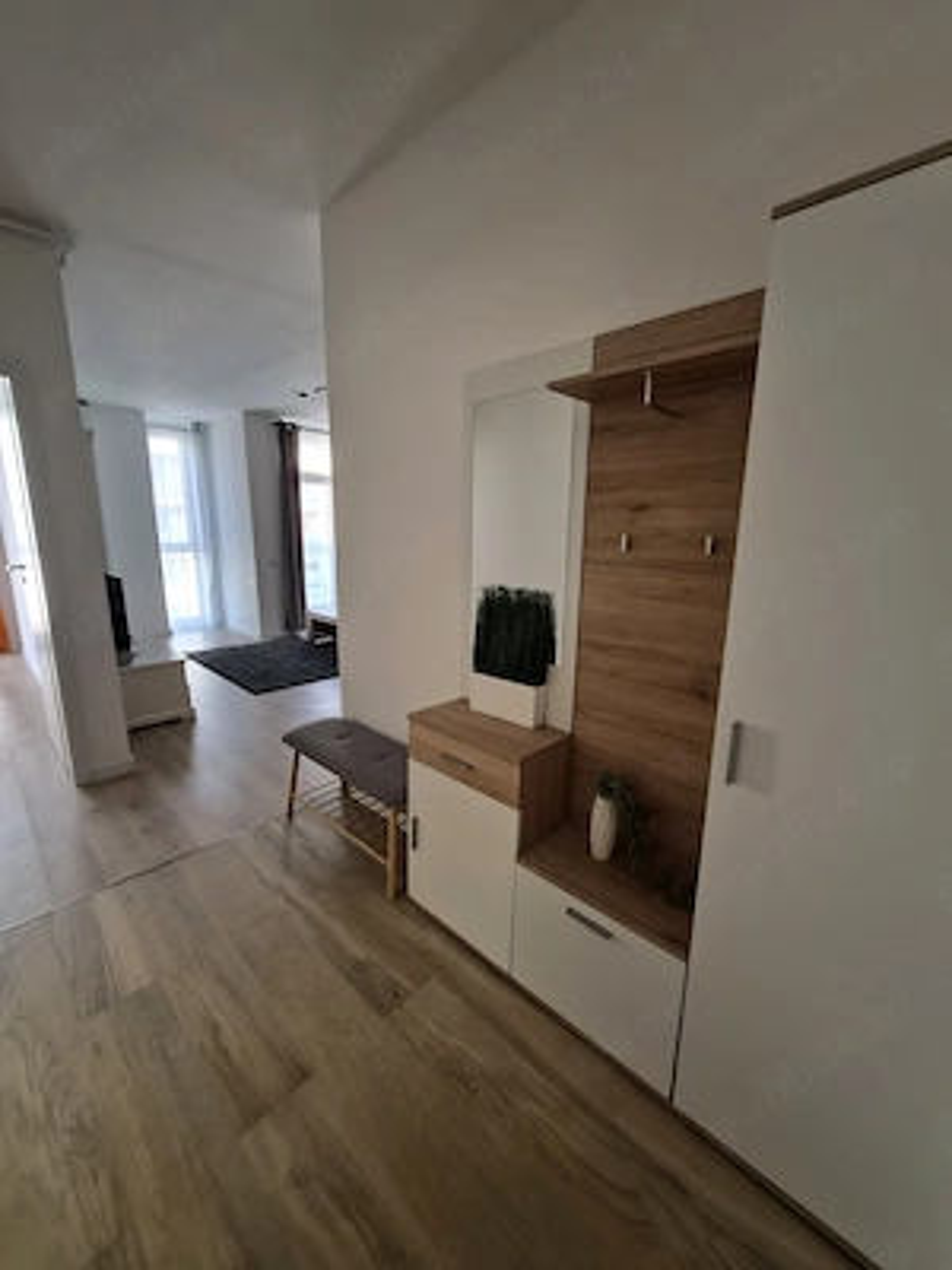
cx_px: 476
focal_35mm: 13
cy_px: 635
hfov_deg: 89.9
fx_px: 477
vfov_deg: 106.2
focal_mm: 1.7
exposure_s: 1/50
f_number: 2.2
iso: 200
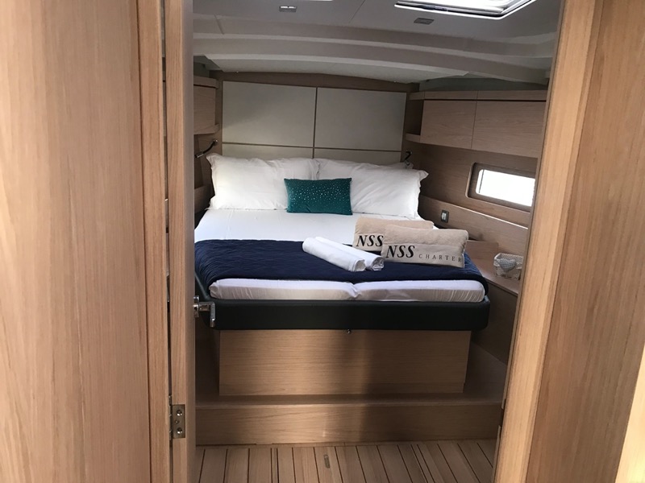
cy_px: 242
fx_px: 522
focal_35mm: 28
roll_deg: -3.5
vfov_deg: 49.7
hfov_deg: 63.4
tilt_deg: -12.9
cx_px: 322
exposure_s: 1/20
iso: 40
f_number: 1.8
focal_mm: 3.99
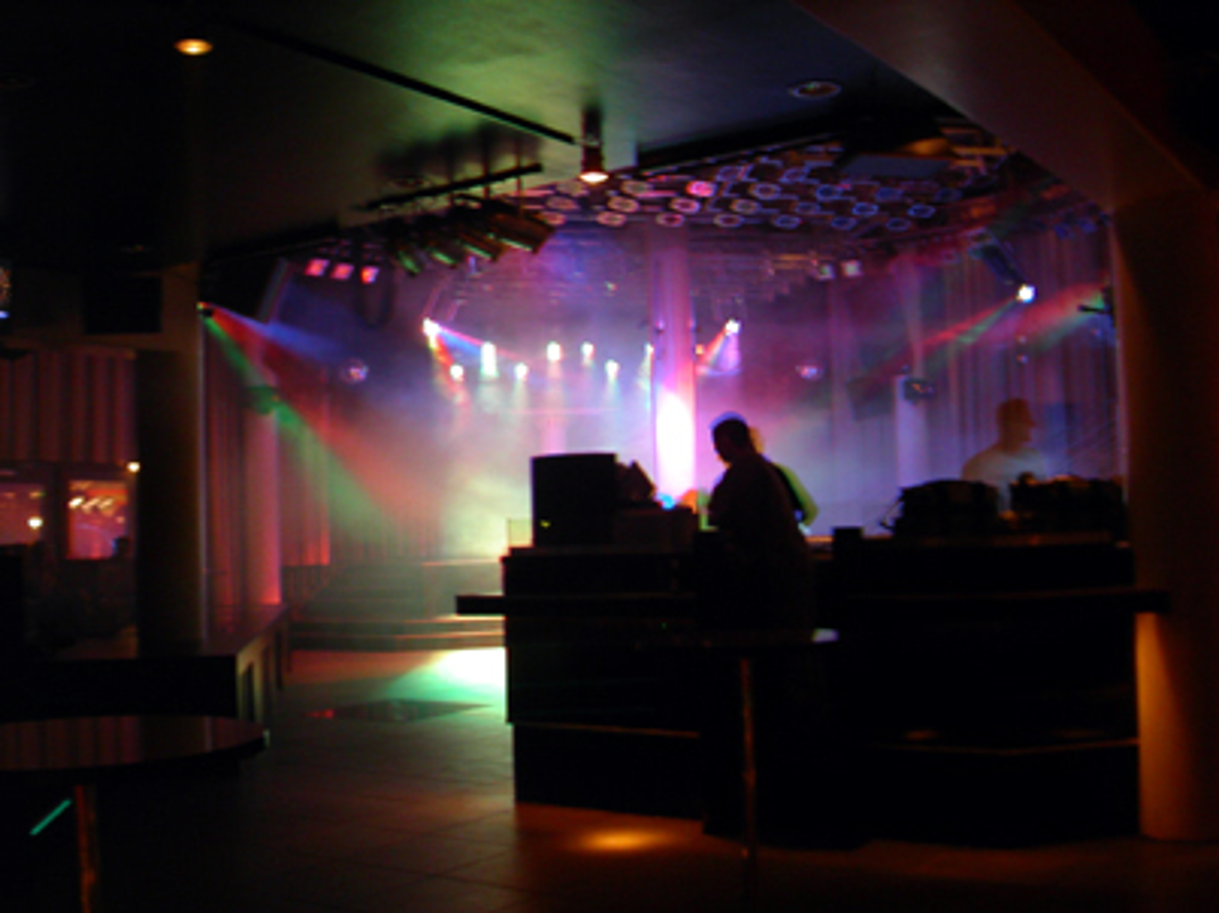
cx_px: 610
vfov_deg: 37.7
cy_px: 456
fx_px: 1338
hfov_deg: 49.0
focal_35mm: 38
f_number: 2.8
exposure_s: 1/2
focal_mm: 7.8
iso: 200
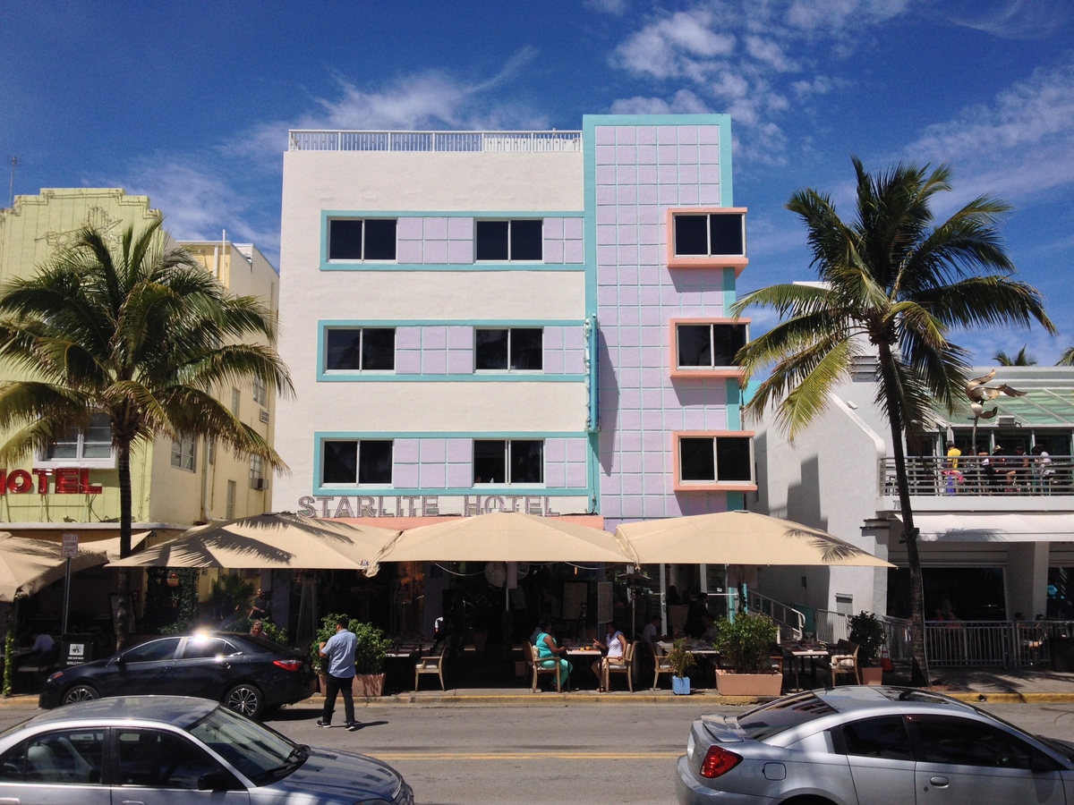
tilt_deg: +6.4
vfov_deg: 40.7
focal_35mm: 35
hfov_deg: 52.6
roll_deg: +1.3
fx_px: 1086
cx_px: 537
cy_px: 402
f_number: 2.4
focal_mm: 4.28
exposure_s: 1/3460
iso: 50
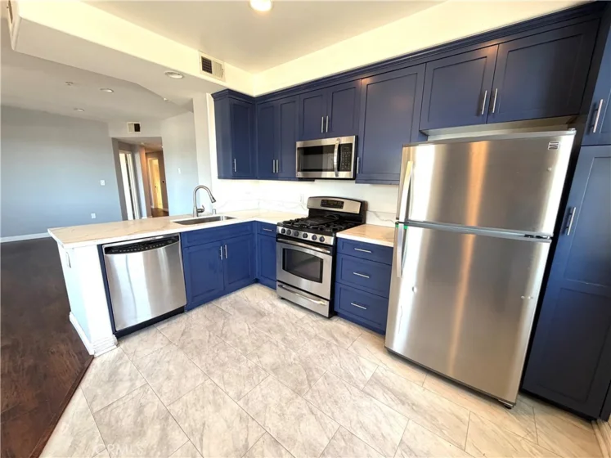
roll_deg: -0.8
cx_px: 306
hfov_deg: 102.1
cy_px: 229
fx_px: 247
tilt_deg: -12.5
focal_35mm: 14
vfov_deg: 85.7
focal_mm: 2.22
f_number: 2.2
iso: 250
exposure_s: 1/120
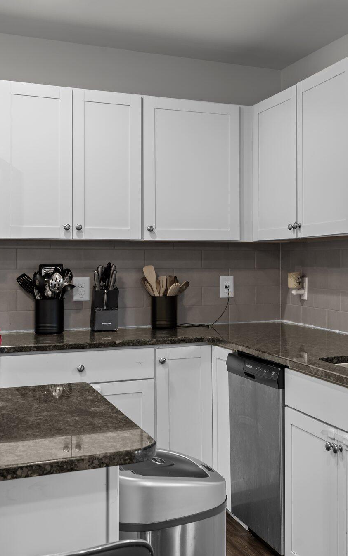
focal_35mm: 49
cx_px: 366
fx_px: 740
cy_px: 275
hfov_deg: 24.9
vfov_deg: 41.2
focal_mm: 31.5
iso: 400
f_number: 8
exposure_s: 1.3
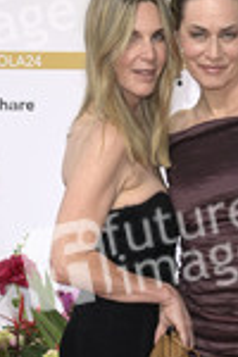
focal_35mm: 155
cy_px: 374
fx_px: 1537
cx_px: 212
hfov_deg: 8.8
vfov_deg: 13.0
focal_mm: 58
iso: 640
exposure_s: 1/250
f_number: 5.6
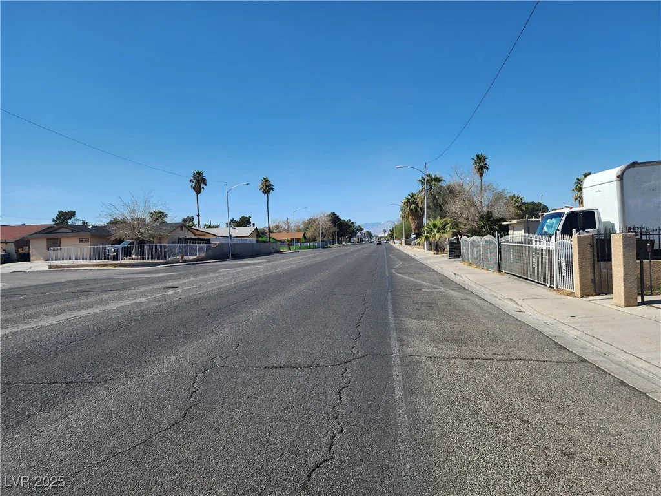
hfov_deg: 73.9
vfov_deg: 58.9
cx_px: 330
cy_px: 248
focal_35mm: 23
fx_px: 439
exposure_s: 1/978
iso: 12
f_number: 1.8
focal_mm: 6.4
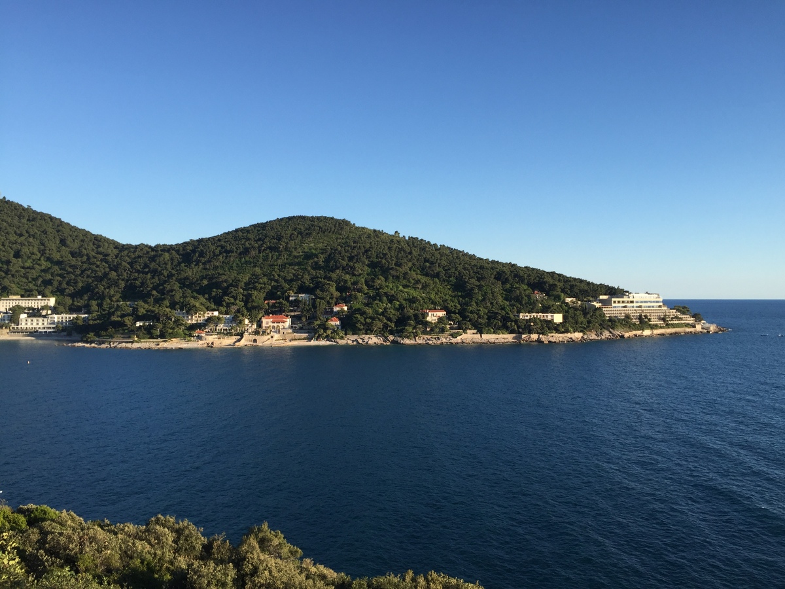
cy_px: 294
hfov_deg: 61.7
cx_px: 392
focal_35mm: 29
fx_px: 658
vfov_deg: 48.2
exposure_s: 1/989
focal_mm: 4.15
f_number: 2.2
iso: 32
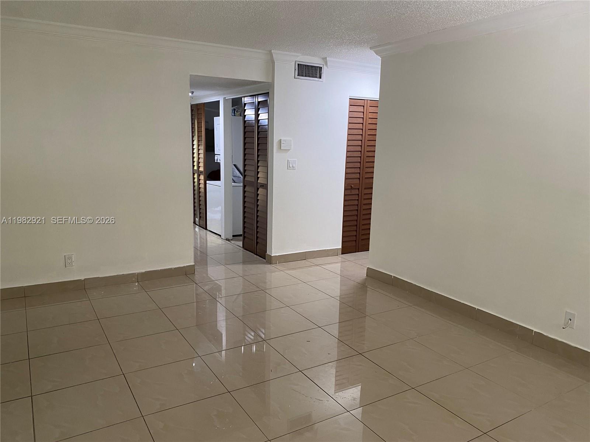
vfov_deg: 53.1
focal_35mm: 26
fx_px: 443
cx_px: 295
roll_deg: -1.4
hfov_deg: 67.3
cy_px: 221
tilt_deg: -10.9
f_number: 1.8
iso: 125
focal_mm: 4.25
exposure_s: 1/60
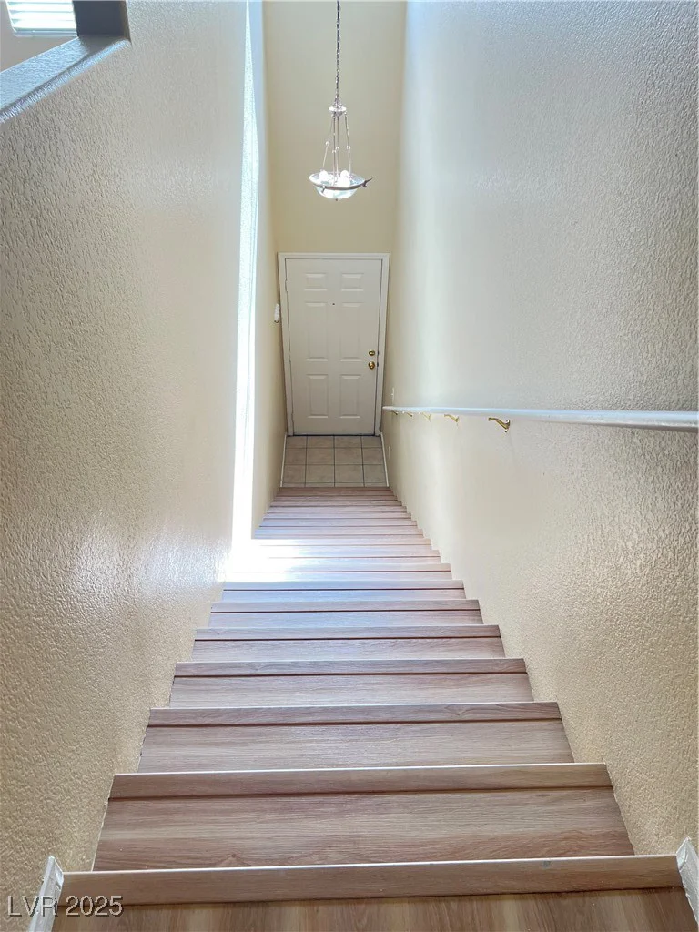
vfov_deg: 67.3
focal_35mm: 26
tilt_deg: -37.2
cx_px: 350
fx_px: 700
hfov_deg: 53.1
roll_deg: -0.4
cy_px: 466
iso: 125
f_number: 1.5
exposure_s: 1/101
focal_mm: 5.7
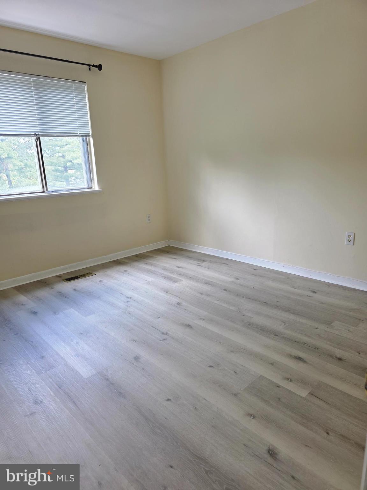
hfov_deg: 58.9
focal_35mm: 23
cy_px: 245
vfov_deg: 73.9
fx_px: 325
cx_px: 184
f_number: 1.7
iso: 64
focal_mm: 6.3
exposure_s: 1/120
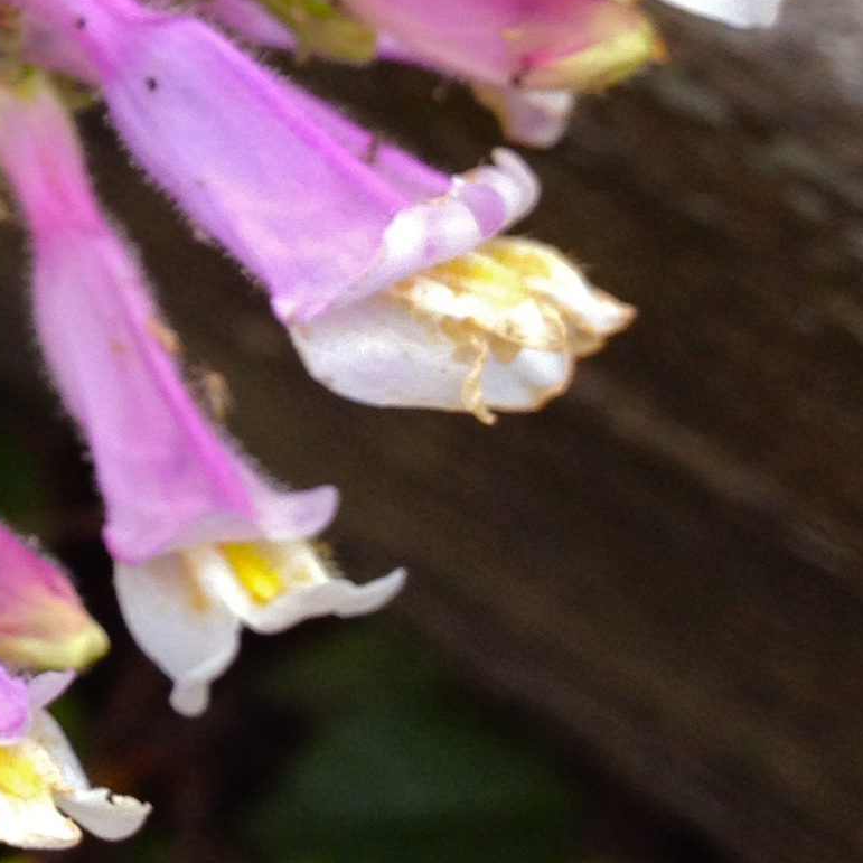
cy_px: 112
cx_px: -233
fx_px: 3695
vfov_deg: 13.2
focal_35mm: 131
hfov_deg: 12.9
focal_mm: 4.28
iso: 64
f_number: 2.4
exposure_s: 1/166
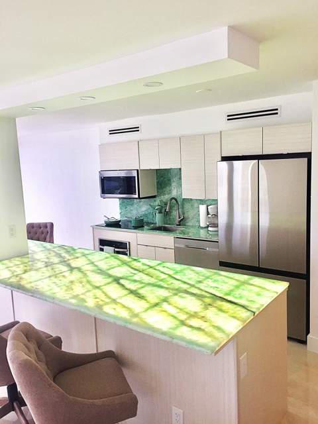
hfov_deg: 48.2
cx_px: 159
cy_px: 212
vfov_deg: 61.7
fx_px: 355
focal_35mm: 29
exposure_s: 1/120
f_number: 2.2
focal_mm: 4.15
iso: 50
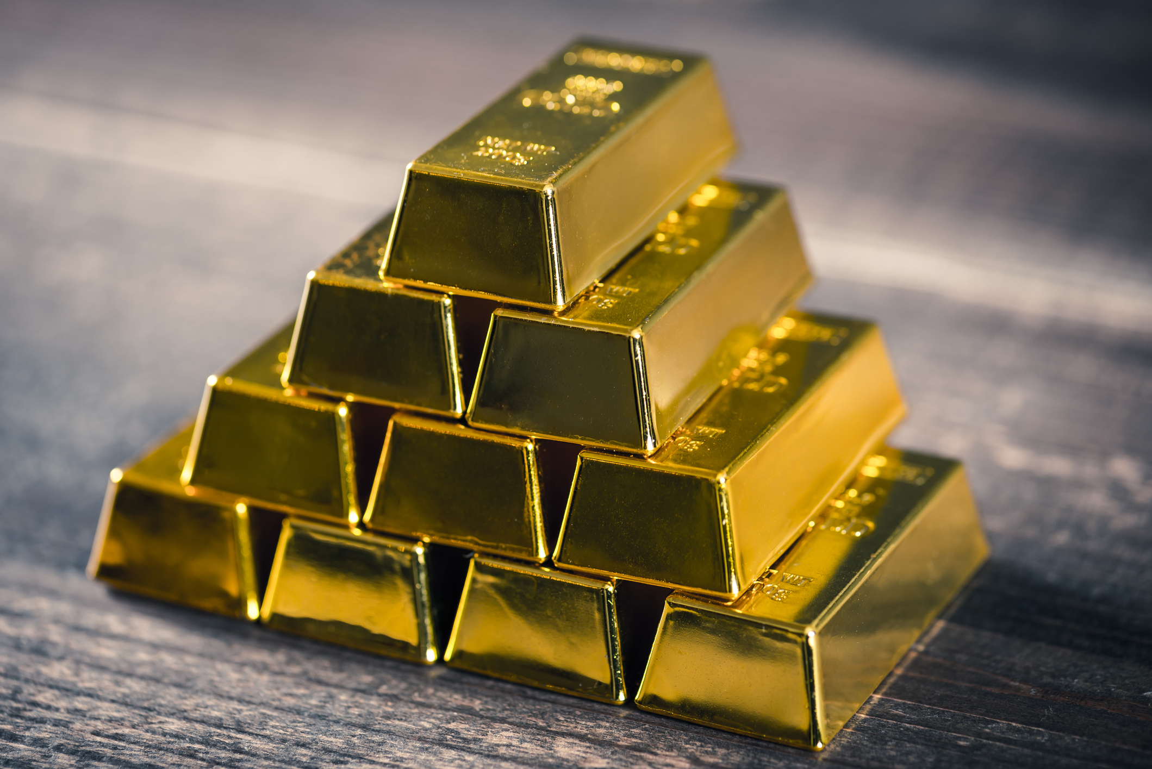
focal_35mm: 105
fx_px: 3361
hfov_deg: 19.4
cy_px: 384
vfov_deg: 13.1
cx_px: 576
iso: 100
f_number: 5
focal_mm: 105
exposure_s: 1/125
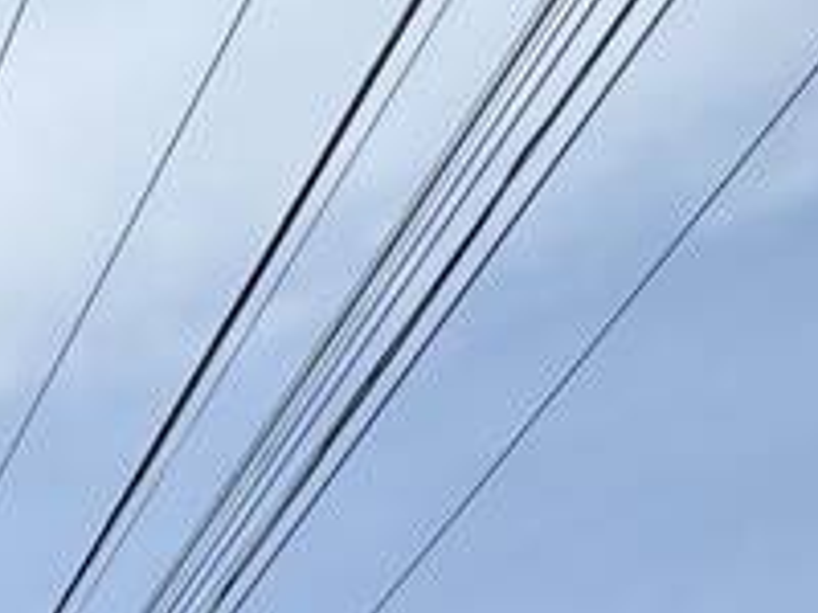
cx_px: -802
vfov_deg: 10.7
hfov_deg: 15.6
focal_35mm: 101
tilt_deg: +5.2
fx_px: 2387
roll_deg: +1.0
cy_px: 1778
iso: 50
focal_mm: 2.22
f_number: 2.2
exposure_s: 1/1346
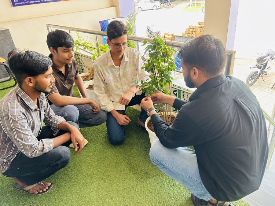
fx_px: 206
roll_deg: +6.9
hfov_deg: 67.3
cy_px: 103
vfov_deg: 53.0
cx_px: 138
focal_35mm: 26
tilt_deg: -28.4
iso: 80
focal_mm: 5.7
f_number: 1.5
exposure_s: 1/121
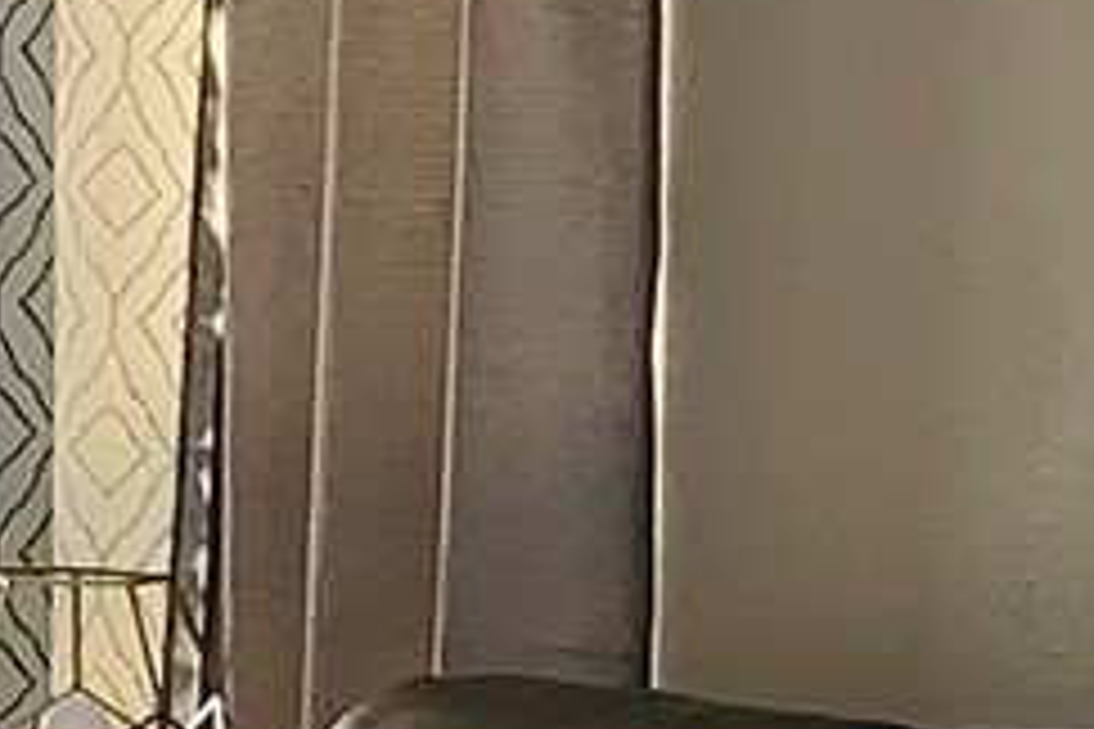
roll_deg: -1.1
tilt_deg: -3.8
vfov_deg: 6.0
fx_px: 6928
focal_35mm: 228
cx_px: 270
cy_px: 436
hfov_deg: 9.0
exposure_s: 1/17
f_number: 1.8
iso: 25
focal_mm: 4.25
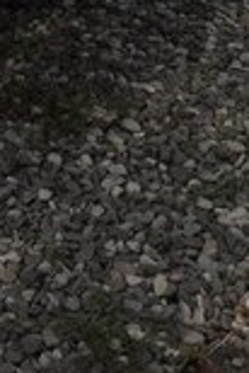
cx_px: -179
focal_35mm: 125
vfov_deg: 15.0
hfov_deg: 10.4
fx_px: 1294
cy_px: -219
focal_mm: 3.7
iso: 40
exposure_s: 1/1199
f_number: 1.9
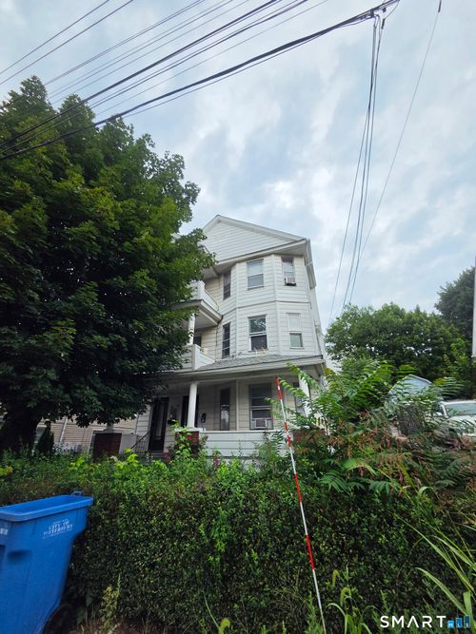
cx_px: 238
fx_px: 238
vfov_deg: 106.2
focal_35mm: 13
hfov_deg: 89.9
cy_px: 317
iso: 100
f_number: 2.2
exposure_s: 1/1365
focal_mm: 2.2
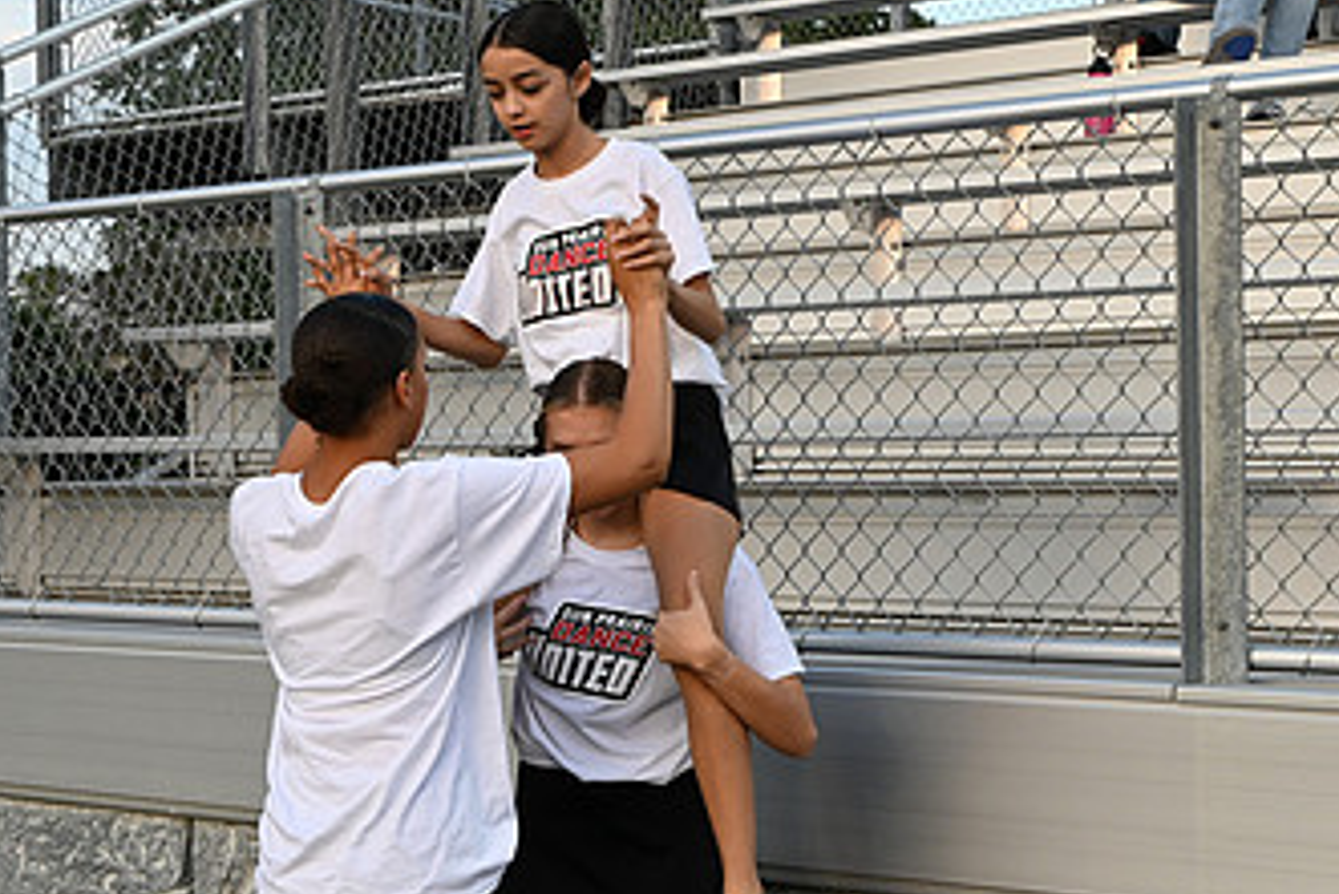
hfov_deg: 28.8
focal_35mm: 70
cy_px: 494
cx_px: 538
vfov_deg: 19.5
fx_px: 2605
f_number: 7.1
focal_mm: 40
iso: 800
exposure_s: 1/200
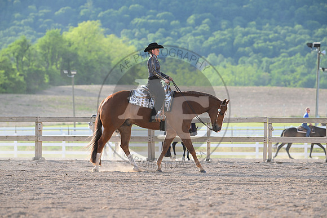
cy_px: 109
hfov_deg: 10.3
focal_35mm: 200
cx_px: 164
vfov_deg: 6.9
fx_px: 1817
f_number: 5
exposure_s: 1/2000
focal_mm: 200
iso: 1000
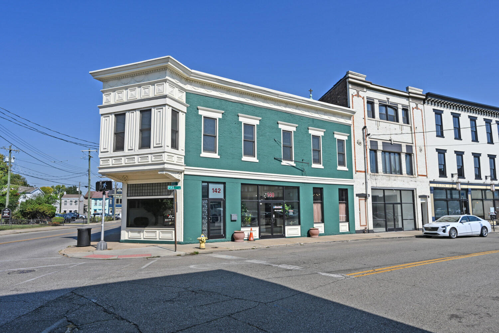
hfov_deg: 76.1
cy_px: 166
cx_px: 250
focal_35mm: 23
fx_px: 319
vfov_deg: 55.1
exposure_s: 1/500
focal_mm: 23
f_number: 8
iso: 100
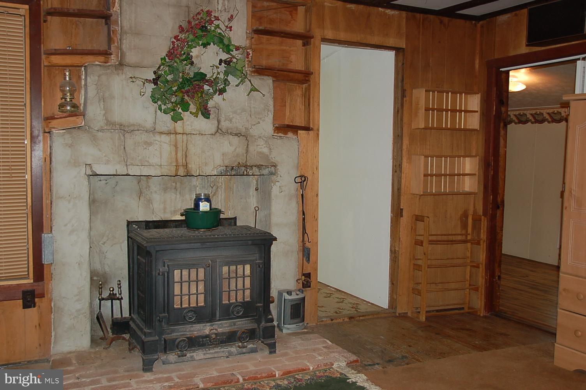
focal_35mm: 36
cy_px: 195
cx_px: 293
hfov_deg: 53.2
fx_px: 585
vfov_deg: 36.8
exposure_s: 1/60
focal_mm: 24
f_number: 4
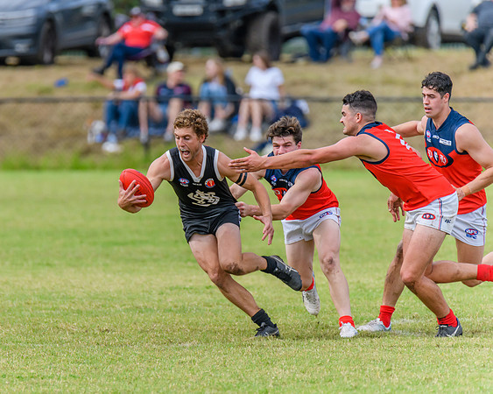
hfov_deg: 2.5
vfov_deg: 2.0
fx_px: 11090
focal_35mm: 760
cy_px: 175
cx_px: 167
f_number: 6.3
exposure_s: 1/2000
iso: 1400
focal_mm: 600
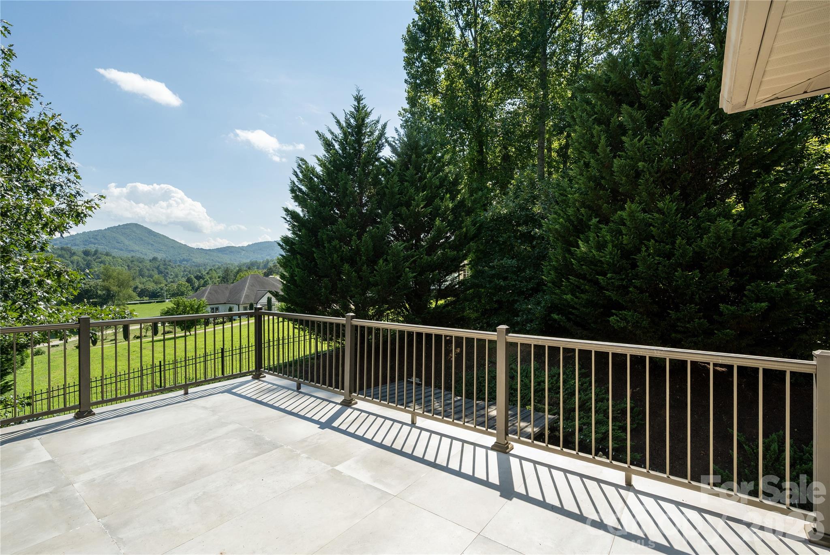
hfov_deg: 100.4
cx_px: 415
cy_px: 278
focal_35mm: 15
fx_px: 346
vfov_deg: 77.4
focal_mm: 15
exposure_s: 1/1600
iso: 320
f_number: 7.1
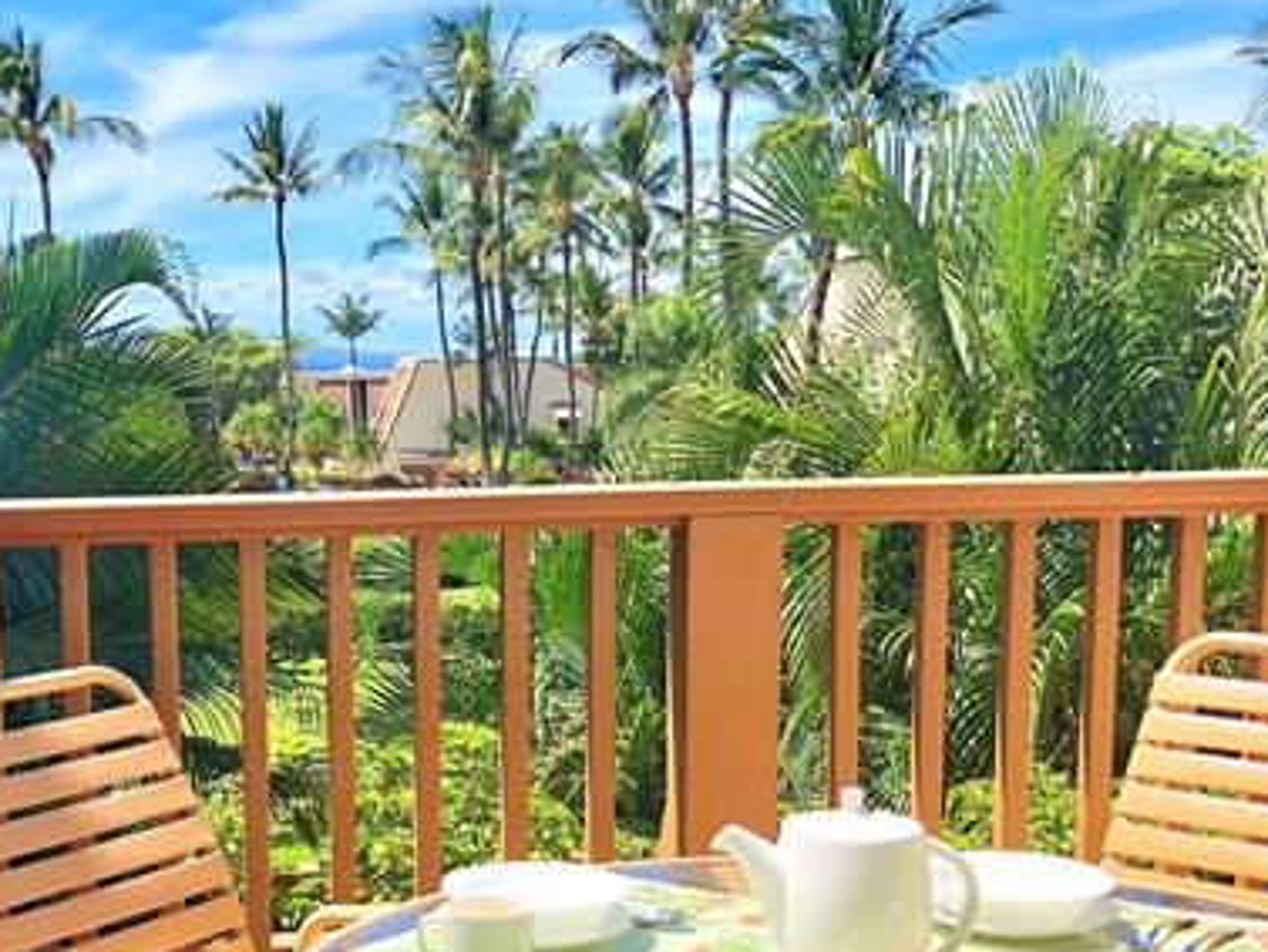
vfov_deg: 27.9
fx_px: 1905
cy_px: 627
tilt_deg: -8.7
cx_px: 340
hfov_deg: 36.1
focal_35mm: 52
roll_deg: -0.4
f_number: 1.8
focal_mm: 3.99
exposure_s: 1/1656
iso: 20
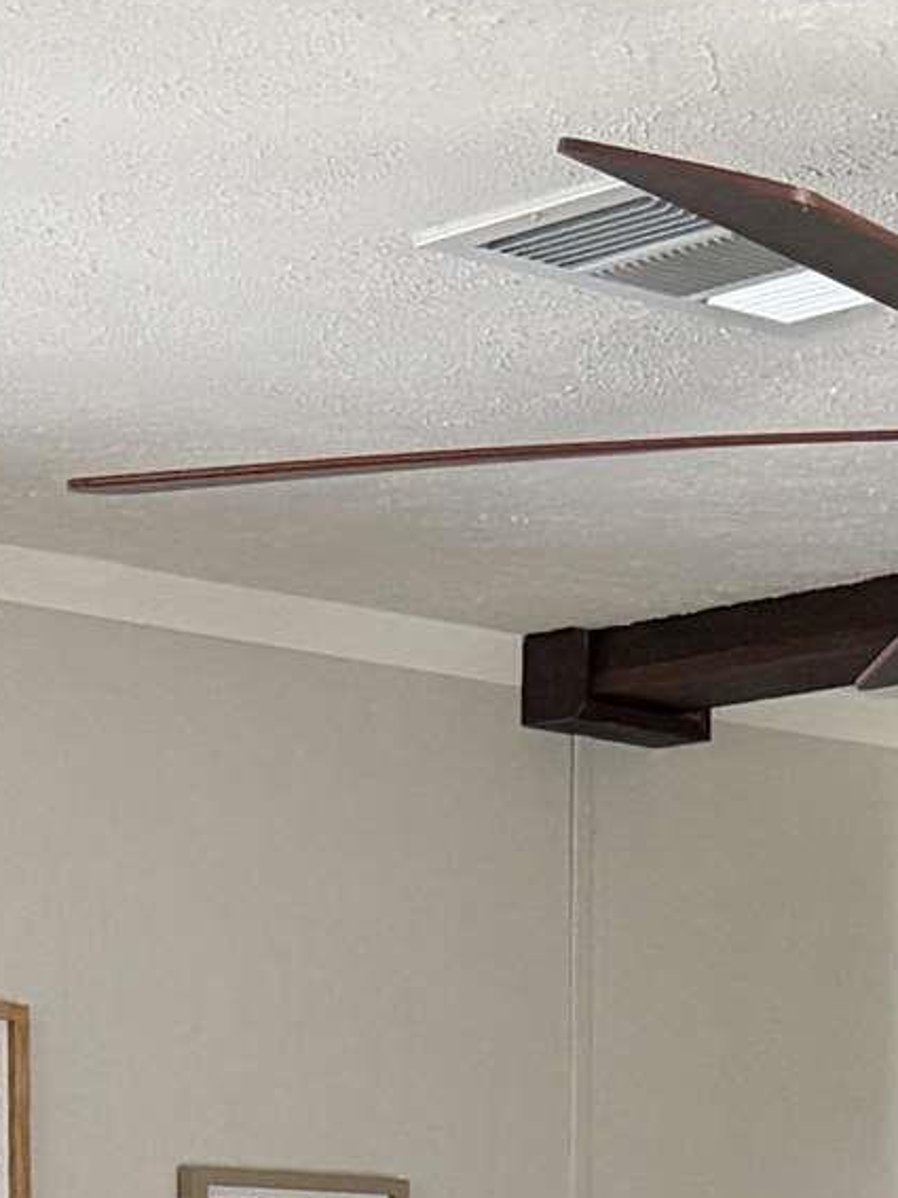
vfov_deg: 13.7
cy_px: 2102
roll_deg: -0.3
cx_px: 883
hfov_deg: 11.3
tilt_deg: -9.2
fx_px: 4498
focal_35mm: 130
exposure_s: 1/60
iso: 250
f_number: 1.78
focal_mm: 6.76
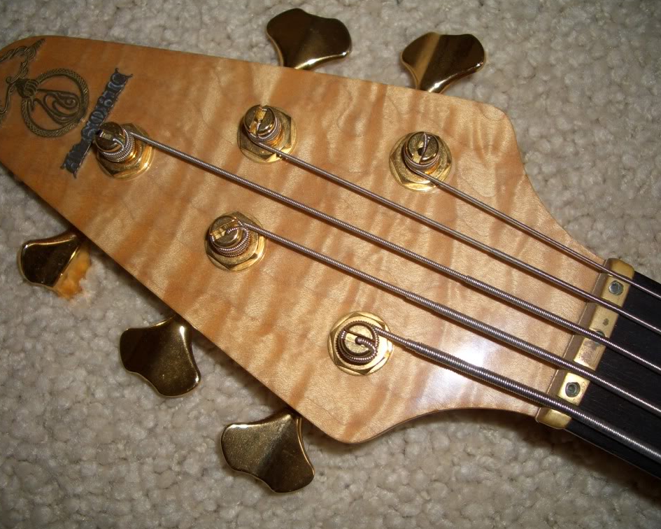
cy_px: 264
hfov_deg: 49.0
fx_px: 724
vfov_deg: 40.1
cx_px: 304
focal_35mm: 37
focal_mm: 5.8
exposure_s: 1/60
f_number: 2.6
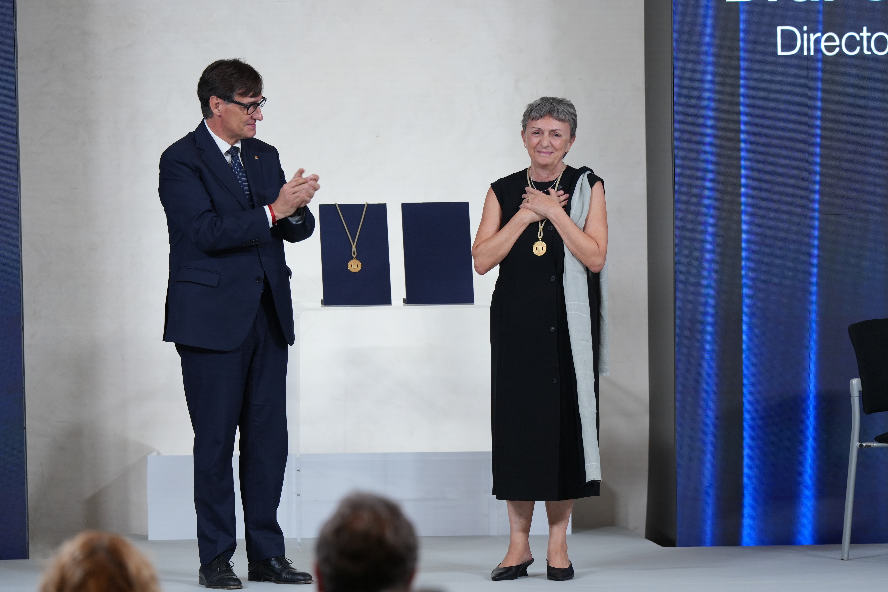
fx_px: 4933
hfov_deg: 10.3
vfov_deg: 6.9
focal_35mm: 200
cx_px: 444
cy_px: 296
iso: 800
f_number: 5
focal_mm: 200
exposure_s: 1/125
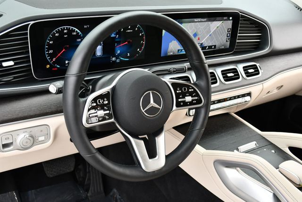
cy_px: 101
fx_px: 369
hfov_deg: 44.5
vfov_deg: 30.6
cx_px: 151
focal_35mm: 44
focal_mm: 22
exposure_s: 1/250
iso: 400
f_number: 4.5
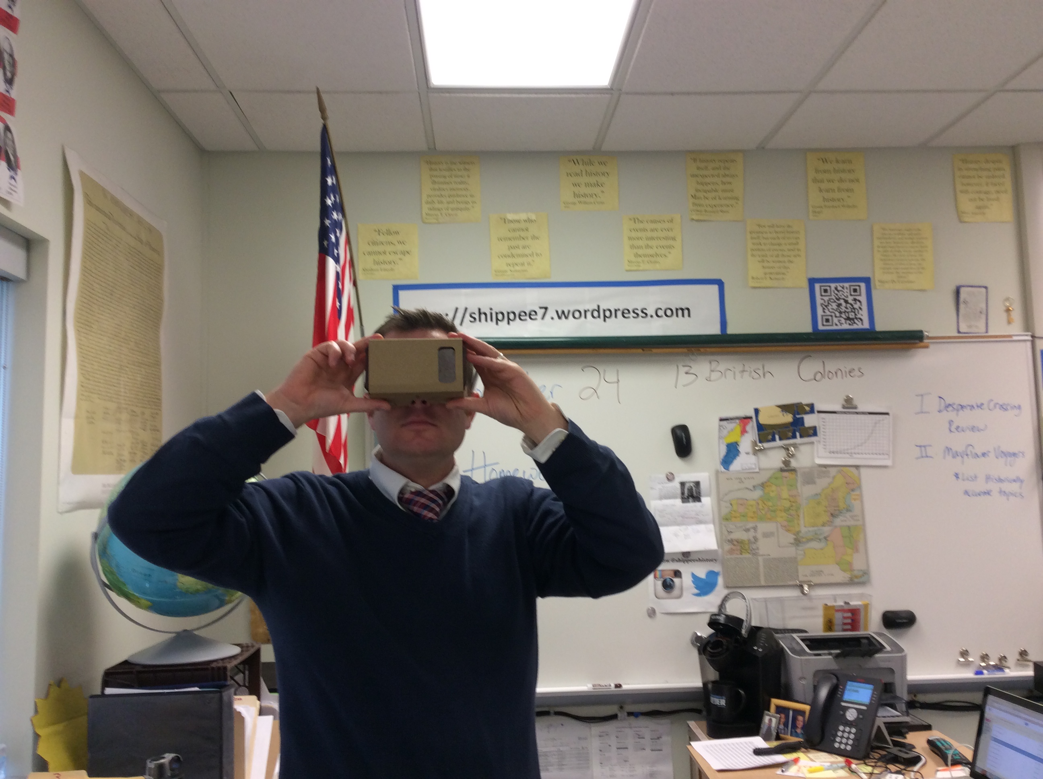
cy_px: 390
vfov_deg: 44.1
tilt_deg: +5.5
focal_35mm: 32
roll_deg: +1.9
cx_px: 522
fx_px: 963
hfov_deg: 56.9
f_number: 2.4
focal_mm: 3.3
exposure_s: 1/24
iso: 40
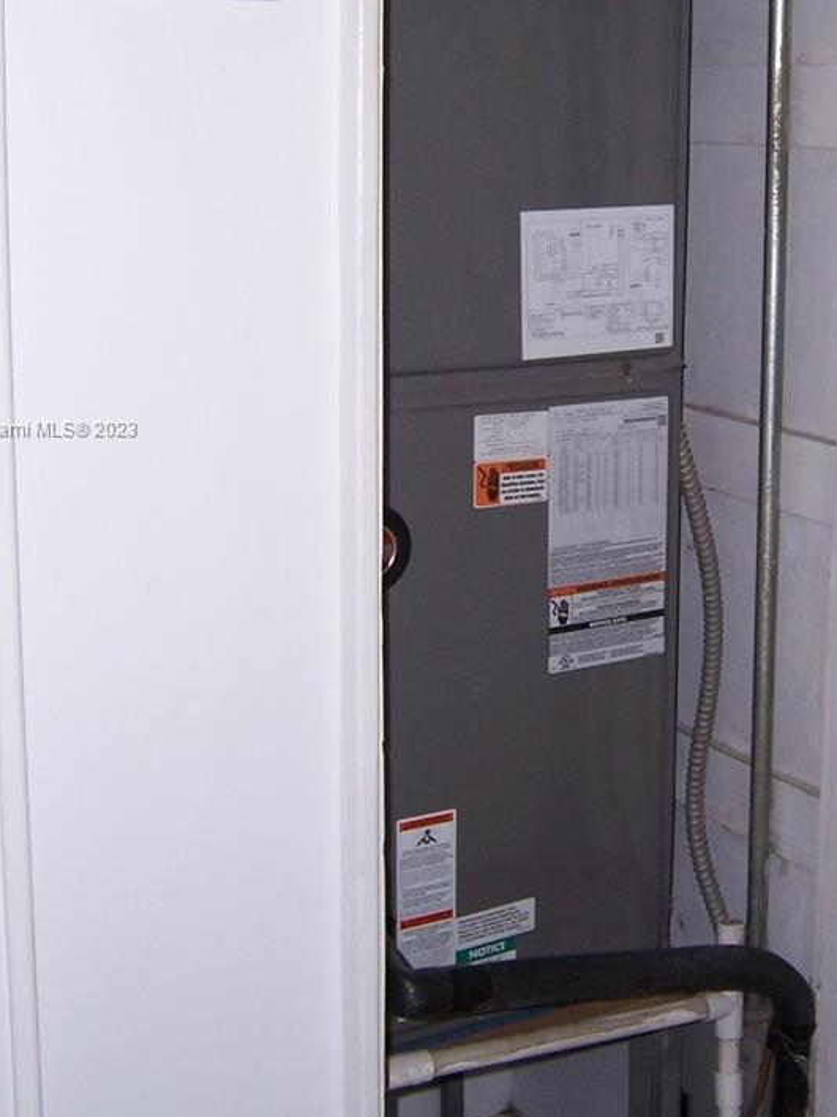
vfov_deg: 34.2
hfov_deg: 26.0
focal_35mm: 56
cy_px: 430
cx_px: 557
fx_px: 1806
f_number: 2.8
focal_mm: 5.5
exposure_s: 1/60
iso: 80
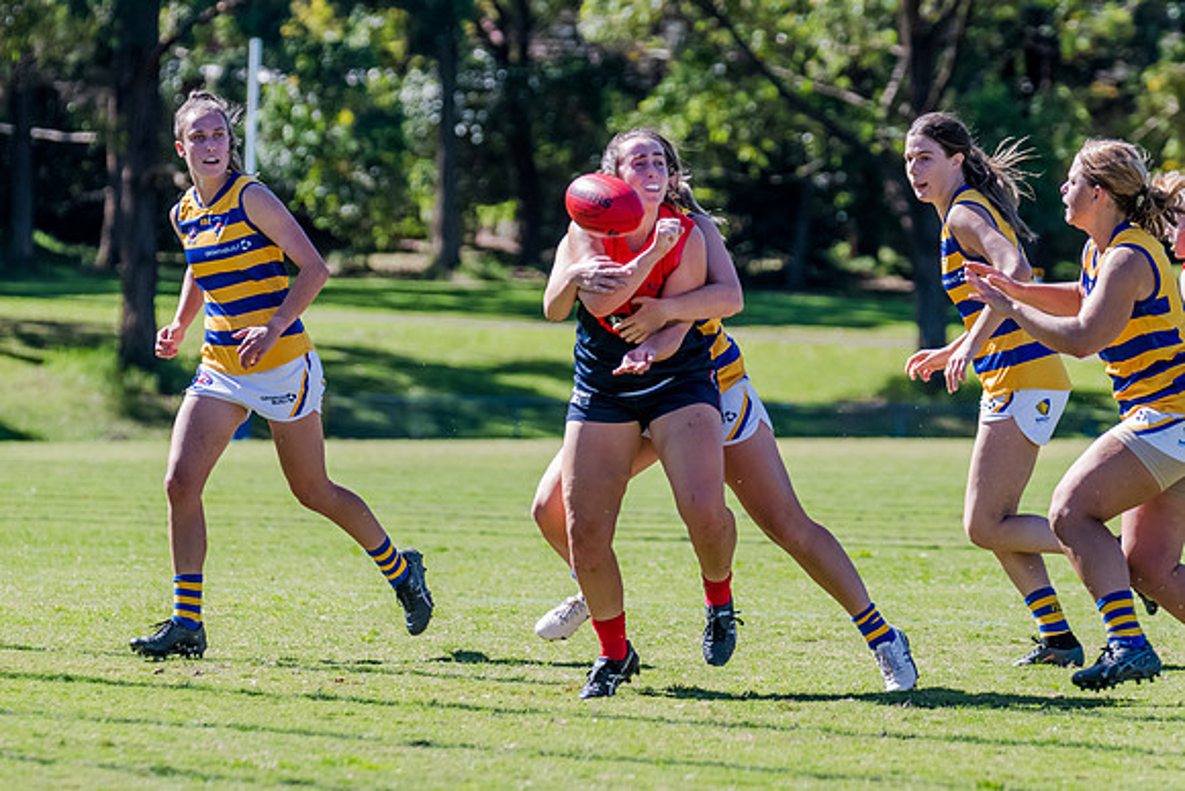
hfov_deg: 6.2
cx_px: 388
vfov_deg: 4.2
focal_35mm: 330
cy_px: 411
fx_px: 10872
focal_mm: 240
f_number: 6.3
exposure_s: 1/1600
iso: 800
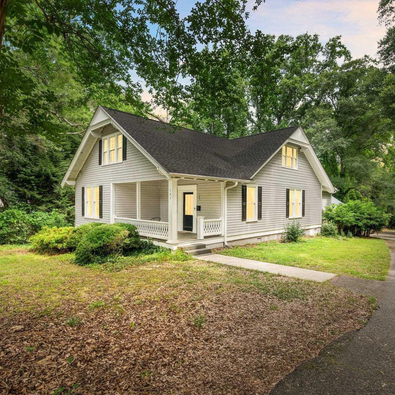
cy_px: 203
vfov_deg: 72.1
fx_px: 271
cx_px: 203
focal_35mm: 21
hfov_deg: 72.1
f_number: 9
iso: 200
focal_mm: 16
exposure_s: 1/50
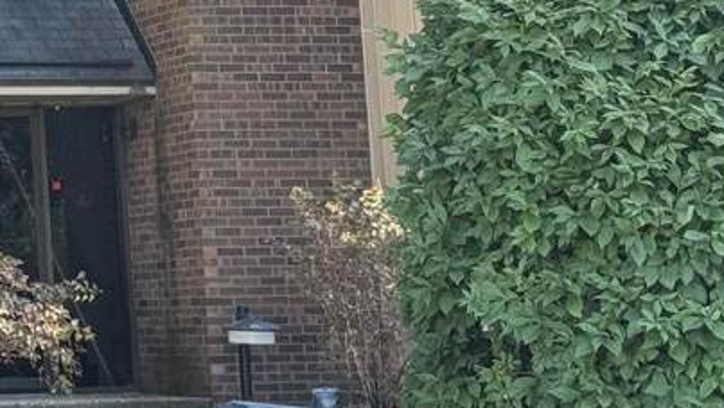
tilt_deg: +9.7
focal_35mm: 166
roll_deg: +1.1
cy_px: -158
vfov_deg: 7.2
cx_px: -388
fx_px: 3188
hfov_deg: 12.3
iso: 50
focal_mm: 6.76
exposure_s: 1/167
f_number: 1.78
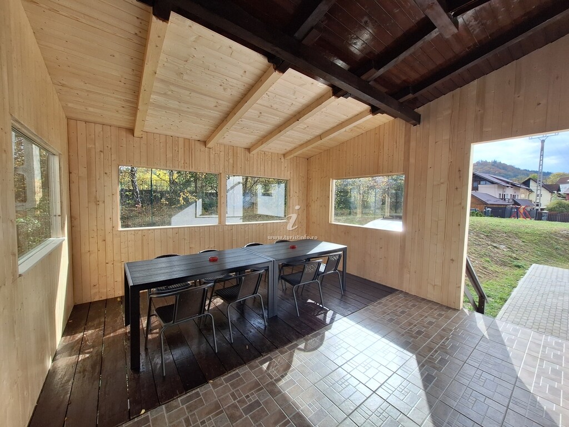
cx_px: 284
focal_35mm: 13
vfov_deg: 89.9
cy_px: 214
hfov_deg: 106.2
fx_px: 214
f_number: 2.2
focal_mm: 1.74
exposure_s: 1/610
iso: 40
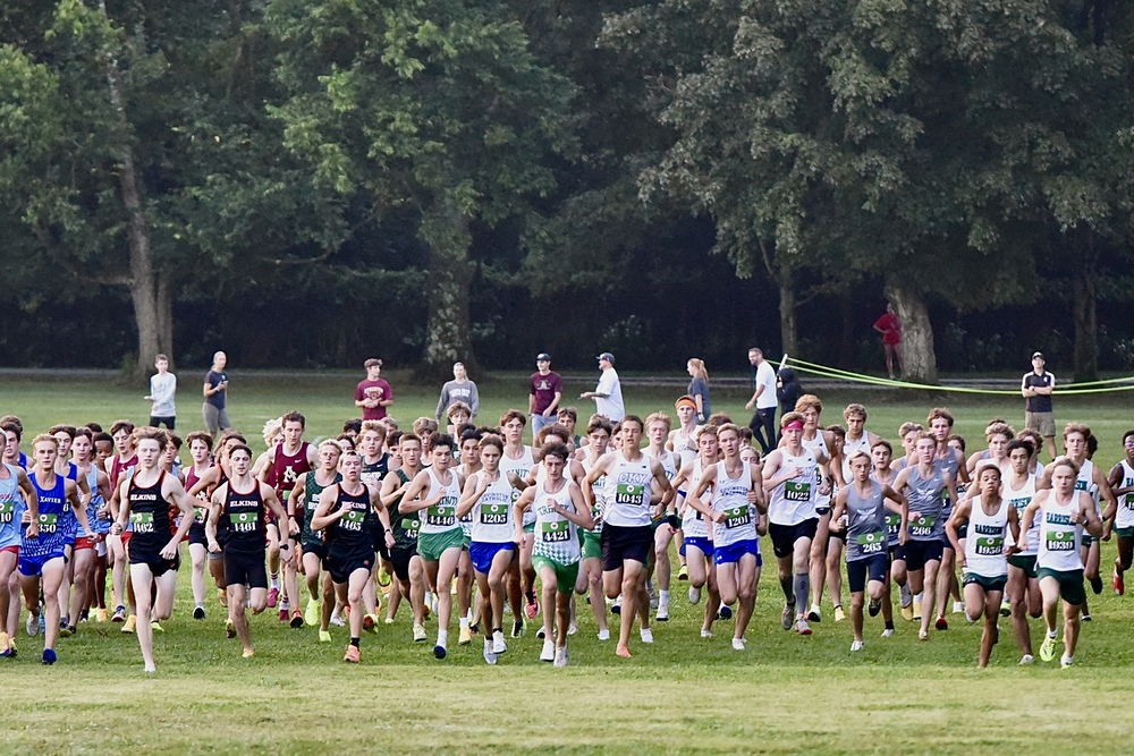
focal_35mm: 200
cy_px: 378
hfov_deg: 10.3
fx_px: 6300
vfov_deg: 6.9
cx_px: 567
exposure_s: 1/1250
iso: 8000
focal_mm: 200
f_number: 4.5
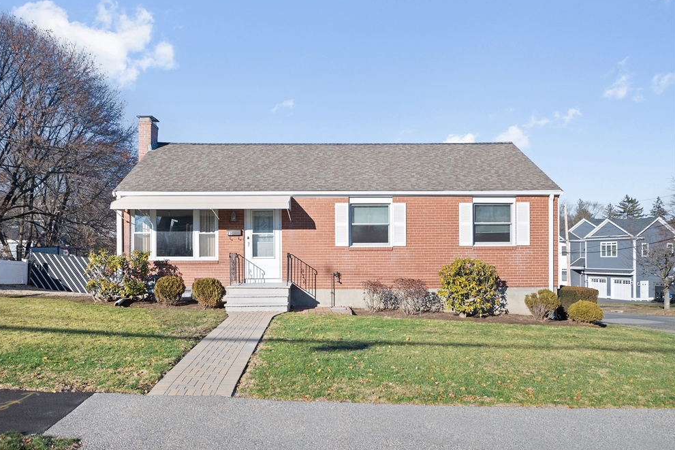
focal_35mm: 31
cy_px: 225
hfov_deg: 60.3
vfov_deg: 42.3
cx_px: 328
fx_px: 581
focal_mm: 20
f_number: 4
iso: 500
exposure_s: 1/4000
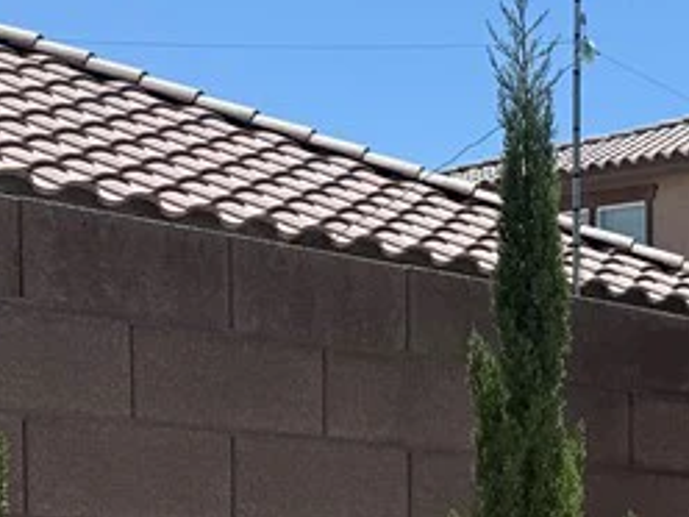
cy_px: 764
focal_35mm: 99
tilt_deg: -3.3
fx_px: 1971
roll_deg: -1.4
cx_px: 1311
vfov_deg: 14.0
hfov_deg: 16.1
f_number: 1.78
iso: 80
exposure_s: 1/4167
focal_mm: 6.76
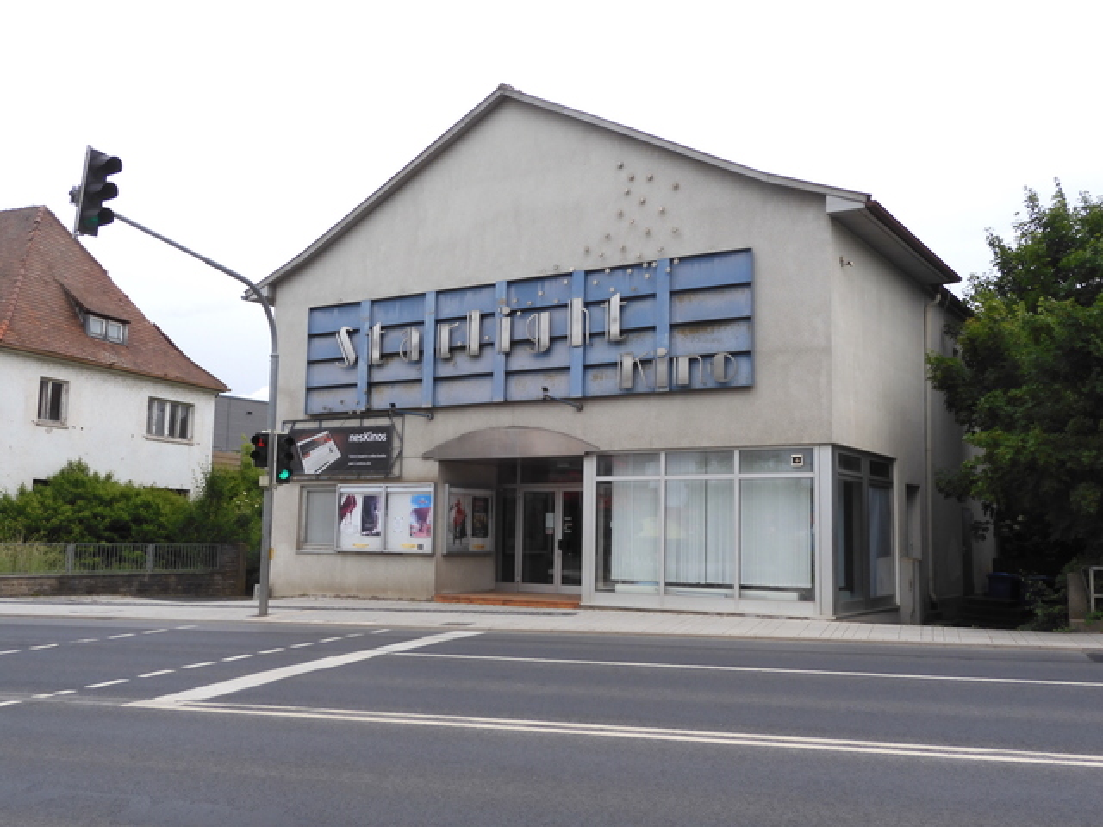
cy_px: 414
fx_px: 1115
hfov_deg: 52.6
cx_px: 552
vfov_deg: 40.7
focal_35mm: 35
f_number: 4
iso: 100
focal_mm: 6.2
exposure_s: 1/500
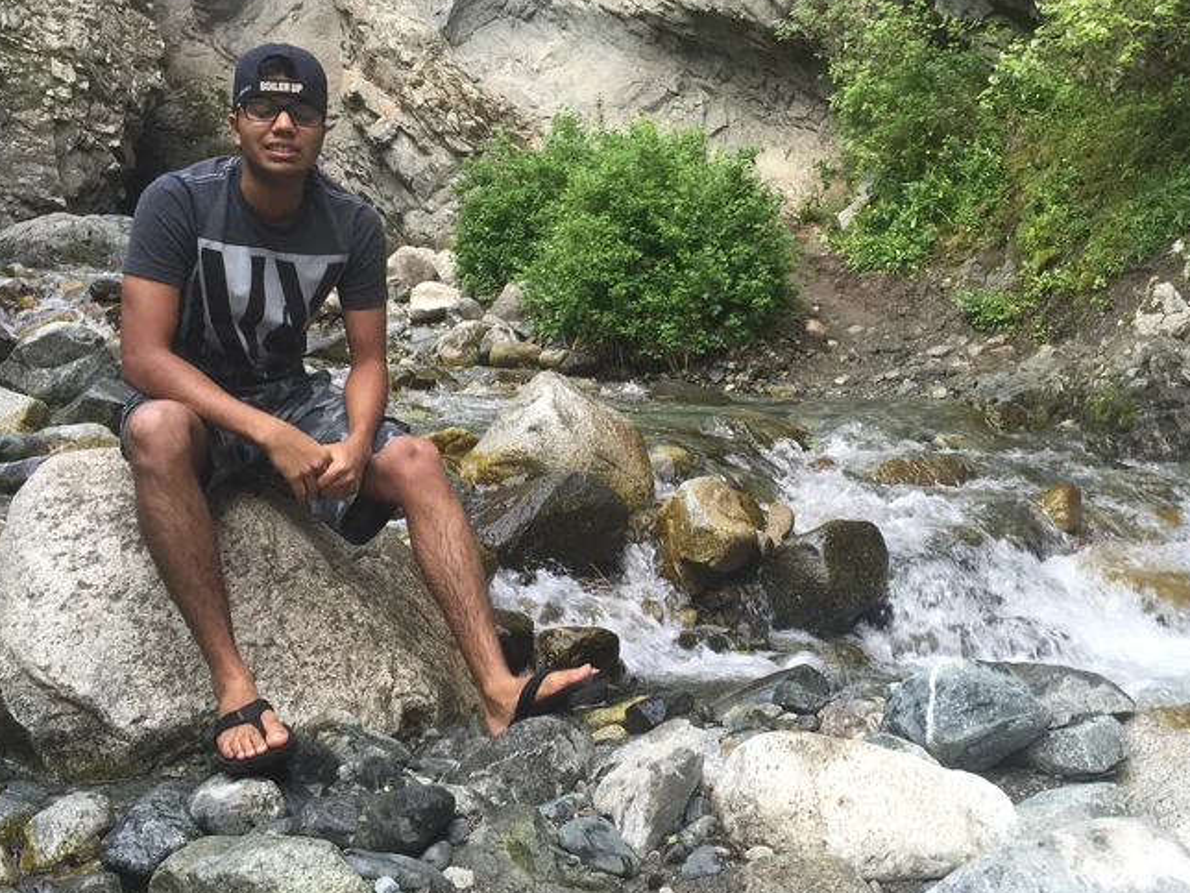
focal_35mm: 36
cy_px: 394
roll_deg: -0.6
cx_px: 641
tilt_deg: -2.5
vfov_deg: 39.6
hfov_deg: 51.3
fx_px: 1238
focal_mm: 4.15
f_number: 2.2
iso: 50
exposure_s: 1/120
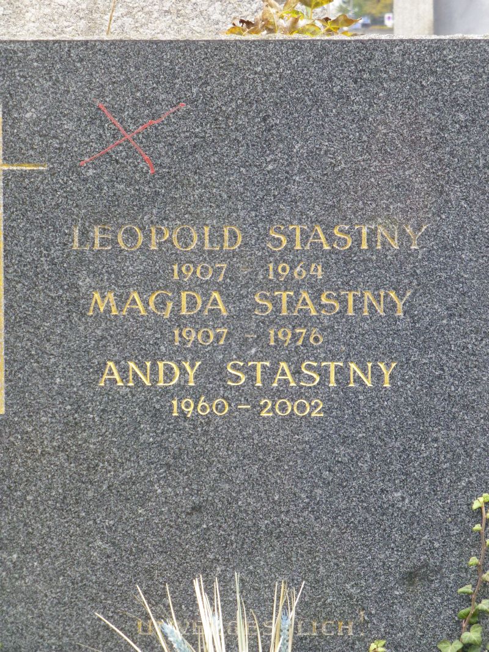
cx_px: 244
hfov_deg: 10.8
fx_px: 2581
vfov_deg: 14.4
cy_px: 326
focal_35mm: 137
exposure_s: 1/80
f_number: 5.4
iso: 400
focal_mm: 24.4
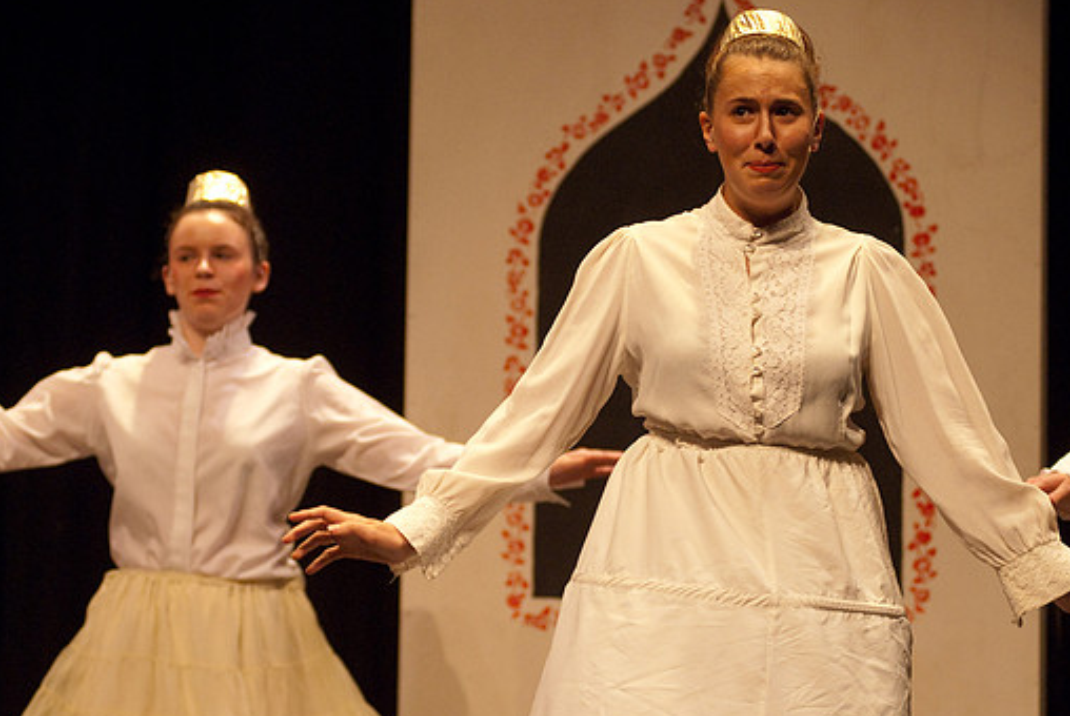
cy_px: 345
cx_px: 533
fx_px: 4837
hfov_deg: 12.6
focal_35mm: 163
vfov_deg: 8.5
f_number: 2.8
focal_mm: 95
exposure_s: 1/200
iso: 1000
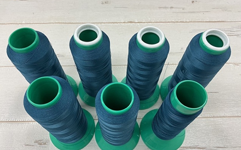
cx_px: 121
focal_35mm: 31
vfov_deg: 40.6
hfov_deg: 61.2
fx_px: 204
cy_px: 82
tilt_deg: -62.2
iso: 50
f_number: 1.8
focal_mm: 3
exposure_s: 1/60
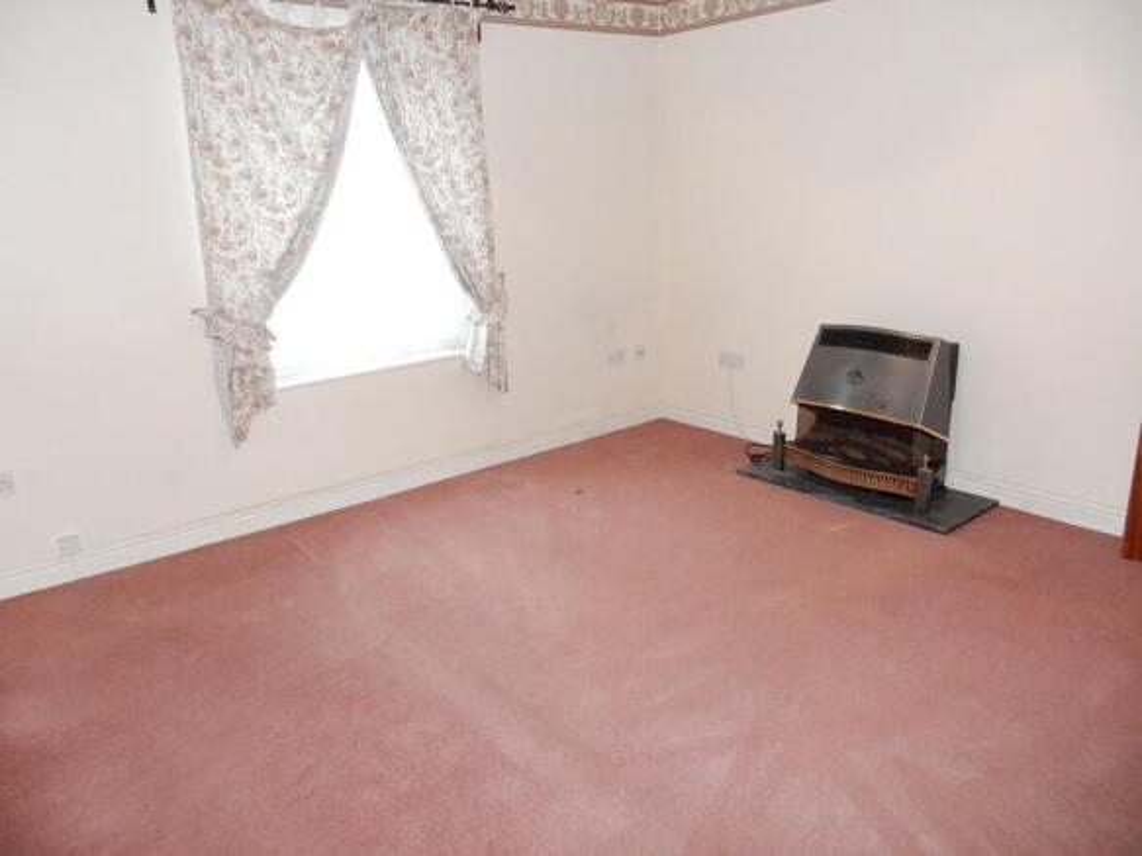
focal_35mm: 25
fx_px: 825
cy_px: 428
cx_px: 571
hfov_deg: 69.4
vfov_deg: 54.9
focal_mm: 4.5
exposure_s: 1/30
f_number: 3.7
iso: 500
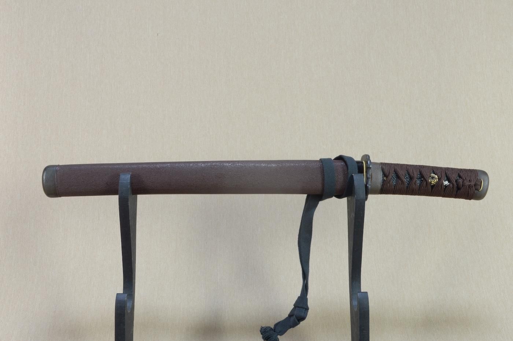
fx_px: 555
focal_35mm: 39
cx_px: 256
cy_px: 170
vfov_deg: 34.2
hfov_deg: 49.6
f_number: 11
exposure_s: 1/1.6
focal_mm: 26
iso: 400
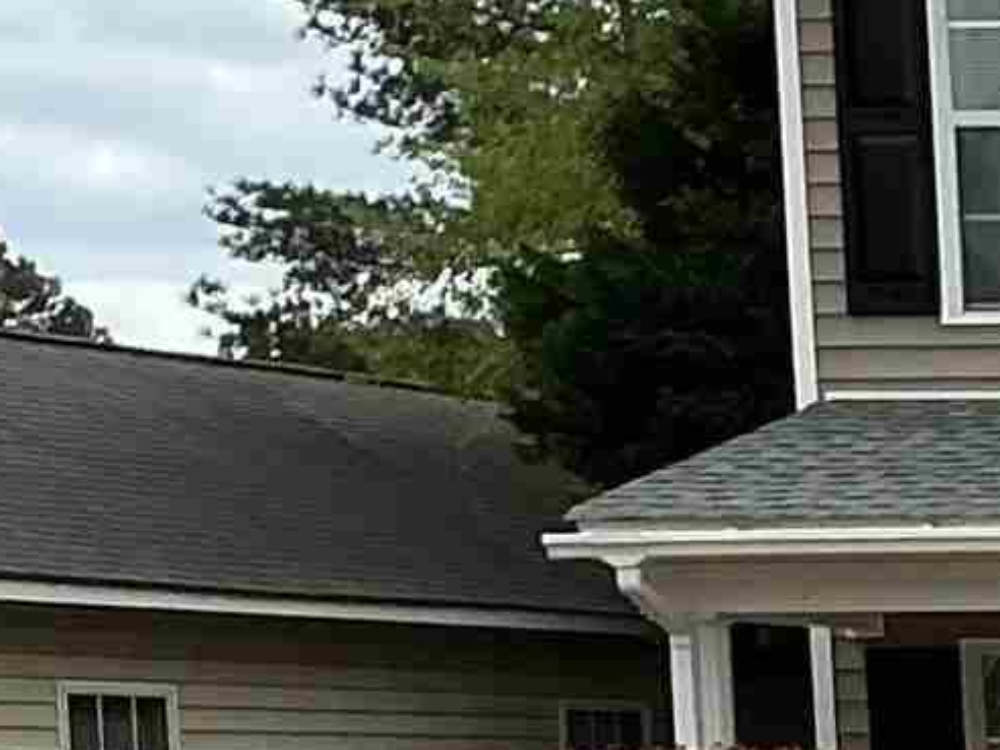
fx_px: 5229
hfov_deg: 8.9
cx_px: 3014
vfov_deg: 7.9
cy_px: 1425
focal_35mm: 181
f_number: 1.8
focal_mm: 3
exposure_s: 1/1490
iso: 25
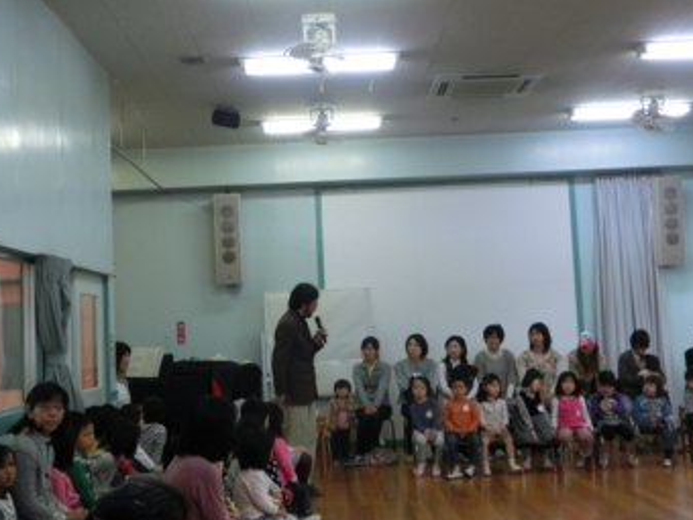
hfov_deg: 40.4
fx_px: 941
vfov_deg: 30.9
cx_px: 344
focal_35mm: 47
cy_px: 239
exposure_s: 1/160
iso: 800
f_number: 4
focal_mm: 7.15
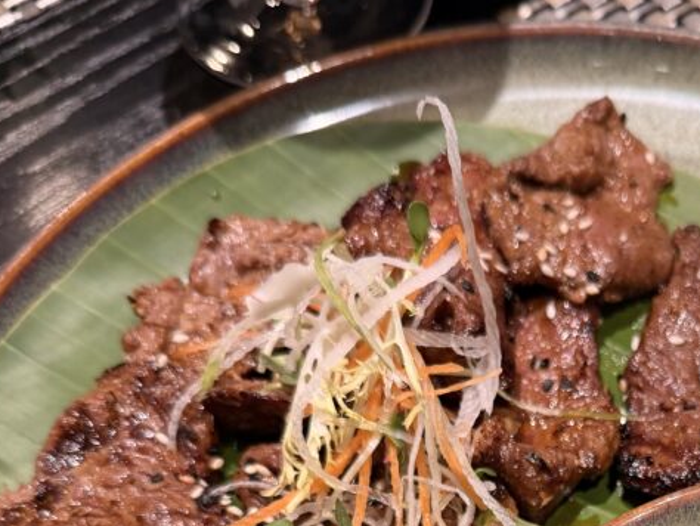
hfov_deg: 34.5
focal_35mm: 54
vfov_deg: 24.5
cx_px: 557
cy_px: 635
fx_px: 1093
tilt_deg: -63.8
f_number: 1.78
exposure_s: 1/50
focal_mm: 6.76
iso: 200
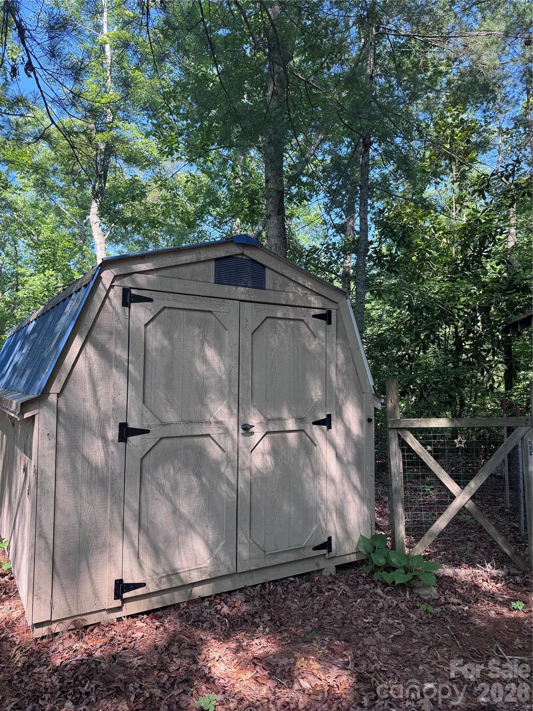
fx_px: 493
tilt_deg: +2.5
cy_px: 356
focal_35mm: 24
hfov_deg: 56.8
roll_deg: -0.3
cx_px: 266
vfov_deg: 71.6
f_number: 1.78
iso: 80
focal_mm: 6.76
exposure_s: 1/328
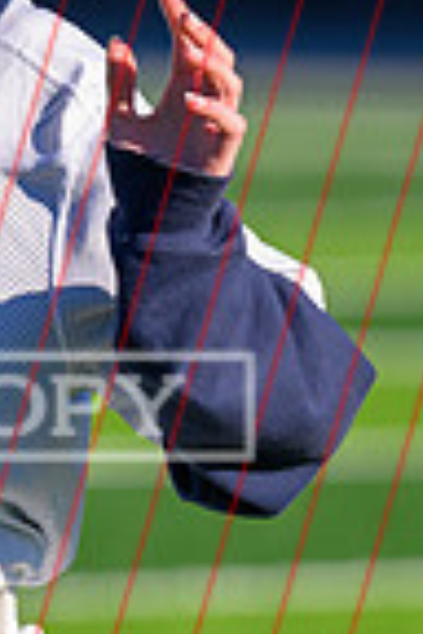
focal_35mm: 1051
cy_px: 278
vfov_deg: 2.0
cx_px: -349
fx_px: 18522
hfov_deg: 1.3
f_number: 3.5
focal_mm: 190
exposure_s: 1/1250
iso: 125
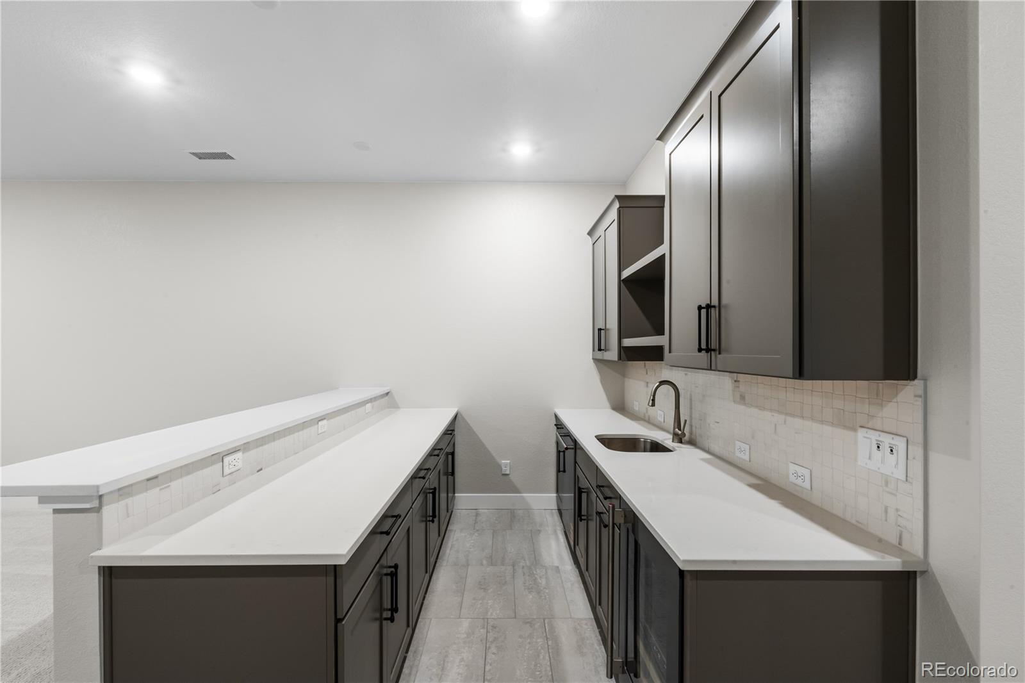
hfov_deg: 96.7
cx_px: 512
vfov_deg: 73.7
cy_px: 342
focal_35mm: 16
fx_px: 455
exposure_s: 1/1.67
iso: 500
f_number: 18
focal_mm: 16
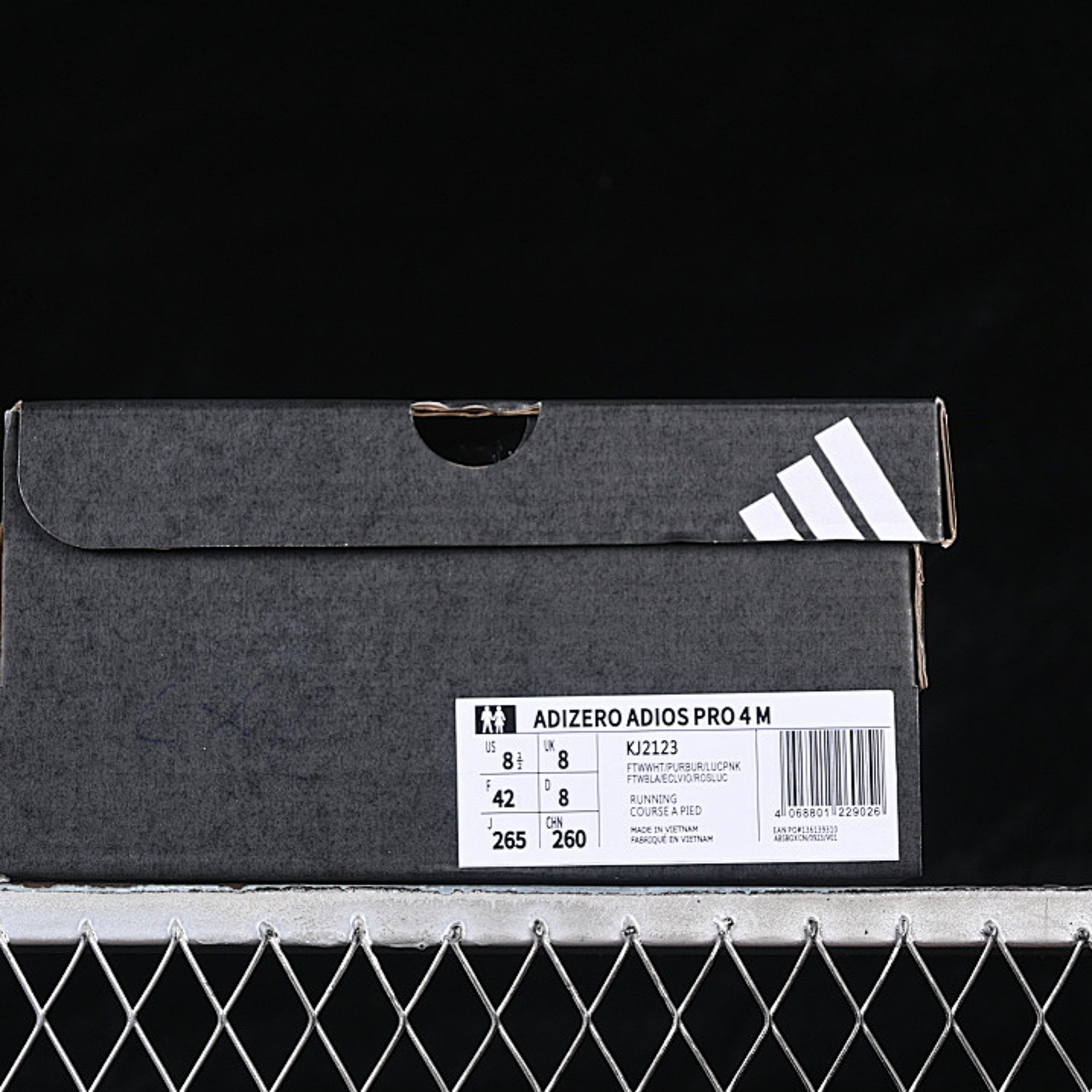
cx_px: 469
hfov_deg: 18.1
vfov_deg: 18.1
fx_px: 3426
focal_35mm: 96
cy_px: 547
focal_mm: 50
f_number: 6.3
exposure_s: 1/60
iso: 160
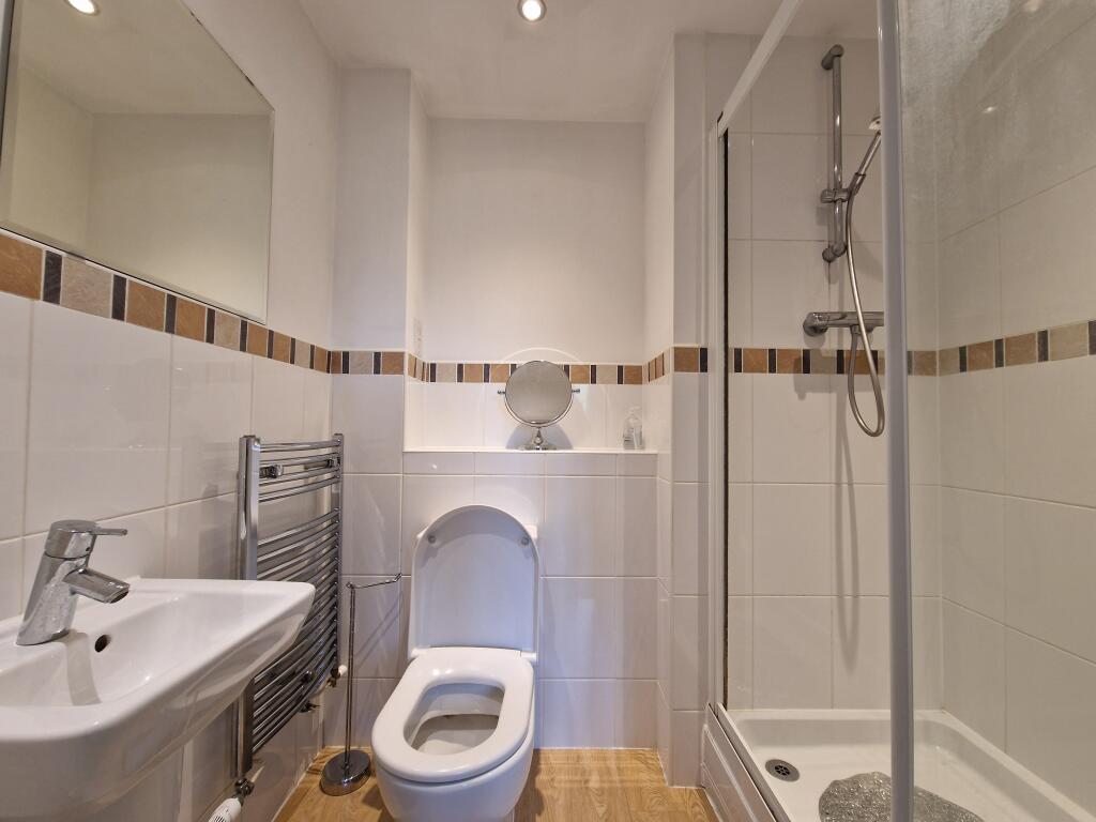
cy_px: 411
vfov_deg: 89.9
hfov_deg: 106.2
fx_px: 412
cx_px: 548
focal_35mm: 13
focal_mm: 2.2
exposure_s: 1/50
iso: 125
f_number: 2.2
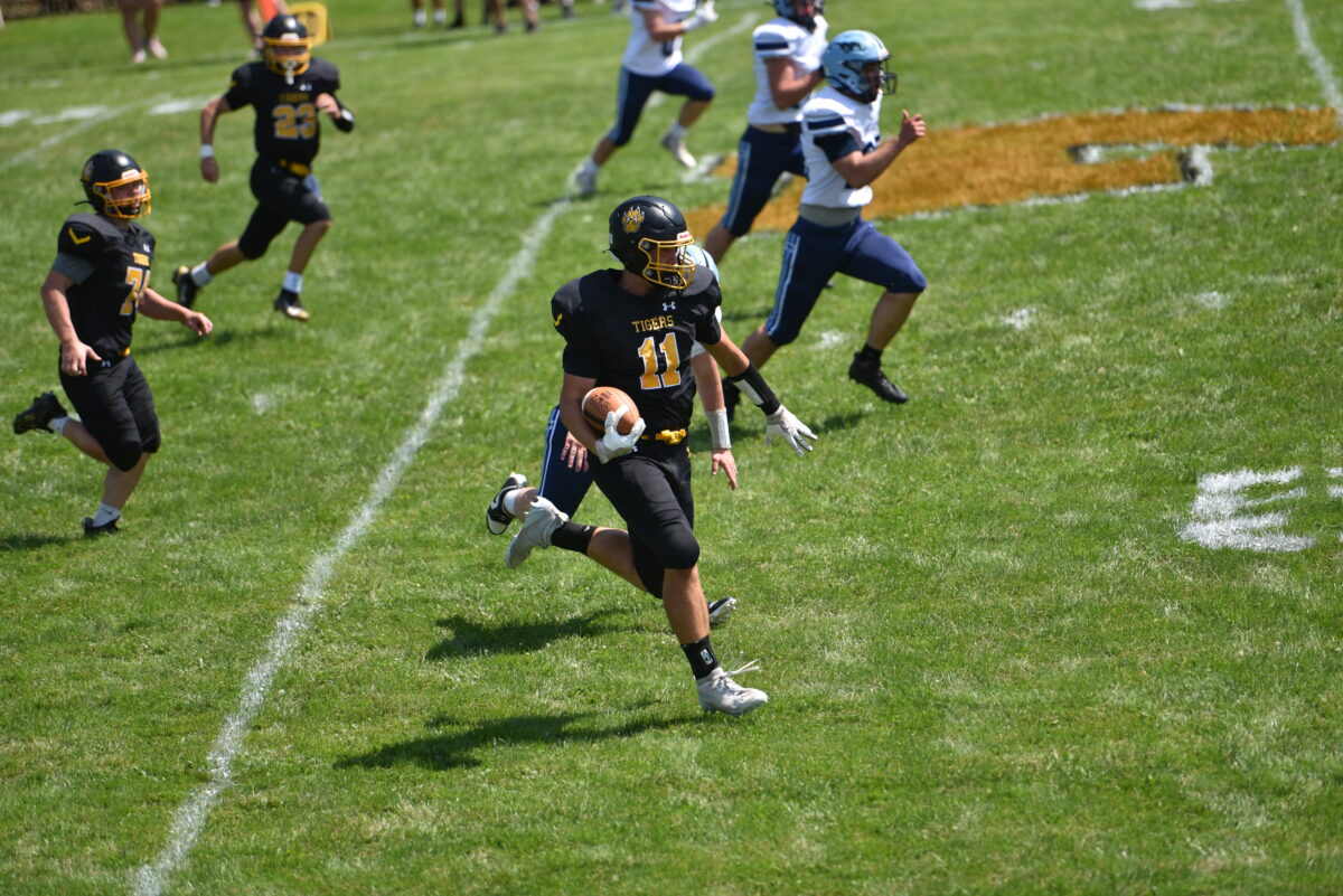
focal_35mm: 200
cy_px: 448
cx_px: 672
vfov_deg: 6.9
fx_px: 7463
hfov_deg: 10.3
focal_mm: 200
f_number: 2.8
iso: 160
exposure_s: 1/2500
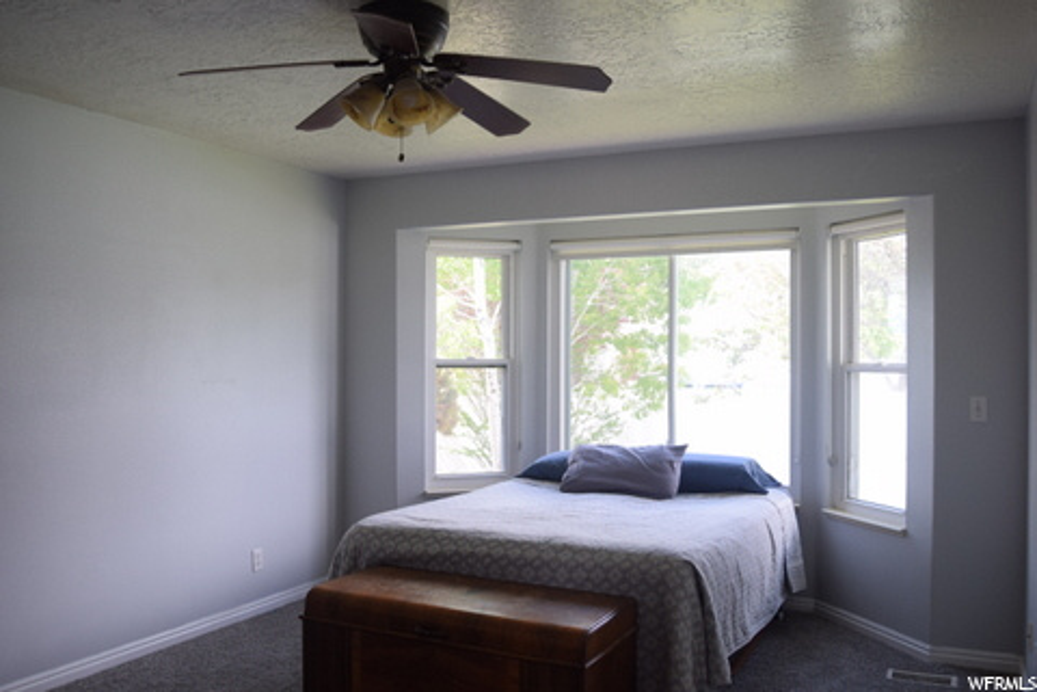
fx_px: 907
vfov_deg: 41.7
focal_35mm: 32
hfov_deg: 59.5
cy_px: 346
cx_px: 518
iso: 400
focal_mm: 21
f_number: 5
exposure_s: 1/100
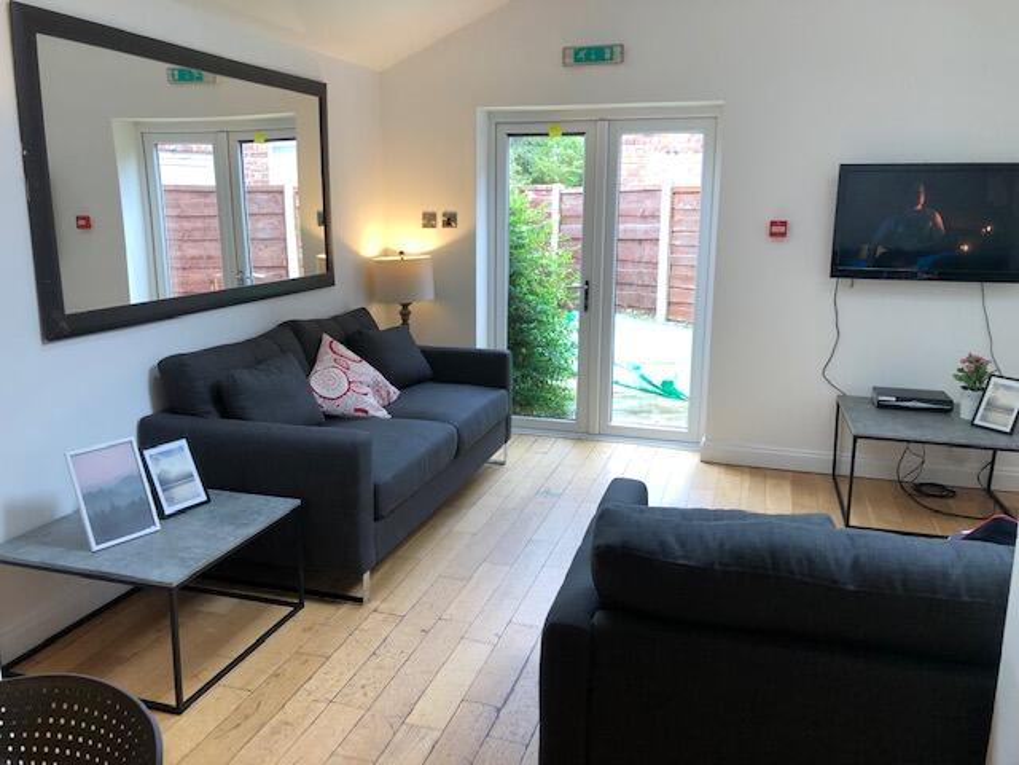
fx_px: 824
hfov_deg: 63.4
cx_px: 510
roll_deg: +0.8
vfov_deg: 49.7
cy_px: 382
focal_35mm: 28
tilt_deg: -12.3
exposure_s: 1/50
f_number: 1.8
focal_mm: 3.99
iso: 25
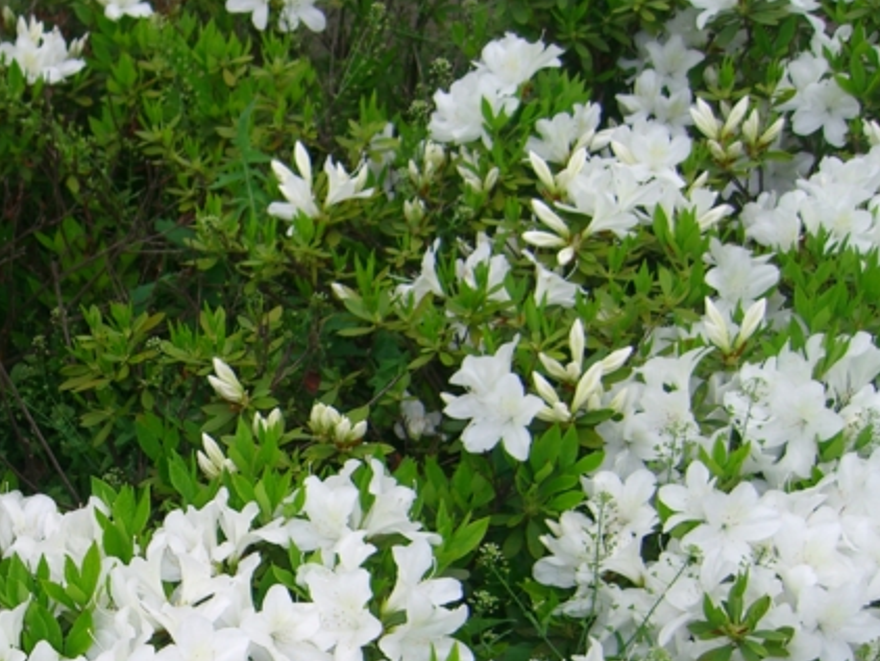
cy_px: 555
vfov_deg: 20.2
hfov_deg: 26.0
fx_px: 1831
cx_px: 67
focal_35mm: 72
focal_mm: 7.9
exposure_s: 1/320
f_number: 2.8
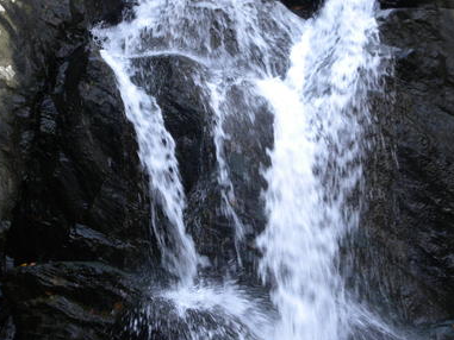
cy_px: 147
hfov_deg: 7.1
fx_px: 3647
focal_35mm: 278
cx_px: 191
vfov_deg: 5.3
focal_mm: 37.7
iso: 187
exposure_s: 1/60
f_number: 4.5
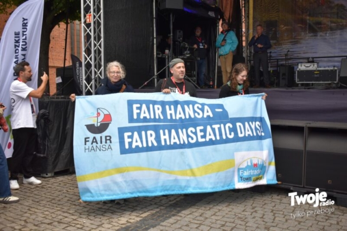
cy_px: 116
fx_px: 347
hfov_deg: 53.2
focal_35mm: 36
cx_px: 174
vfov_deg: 36.8
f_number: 4
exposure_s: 1/1000
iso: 450
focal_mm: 24
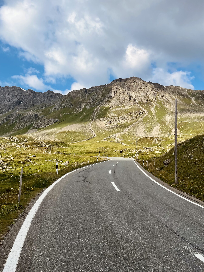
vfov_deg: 67.3
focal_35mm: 26
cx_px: 102
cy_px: 136
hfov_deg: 53.1
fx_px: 204
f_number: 1.6
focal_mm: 4.2
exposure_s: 1/4831
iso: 32
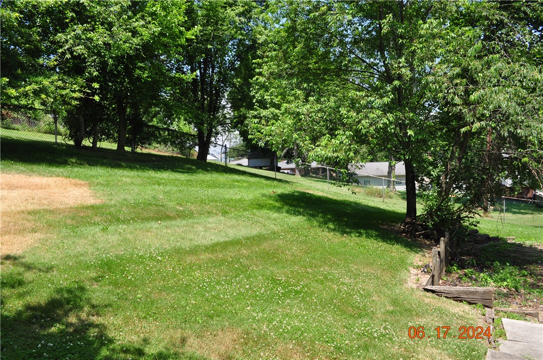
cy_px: 180
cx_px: 272
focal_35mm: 27
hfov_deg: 67.5
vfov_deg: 47.8
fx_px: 407
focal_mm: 18
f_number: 9.5
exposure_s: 1/350
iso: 400
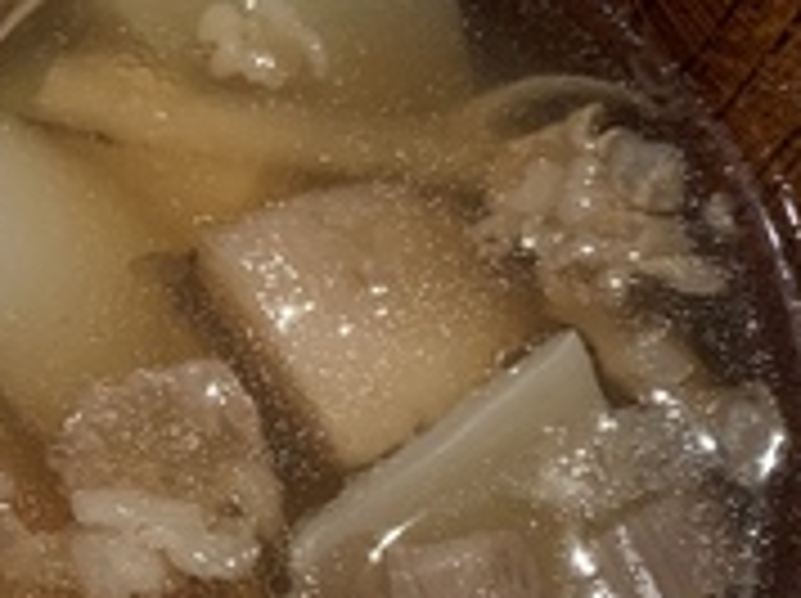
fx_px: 1895
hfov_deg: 23.1
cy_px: 423
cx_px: 40
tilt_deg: -65.4
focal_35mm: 82
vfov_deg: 17.9
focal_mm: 4.25
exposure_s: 1/33
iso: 400
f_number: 1.8
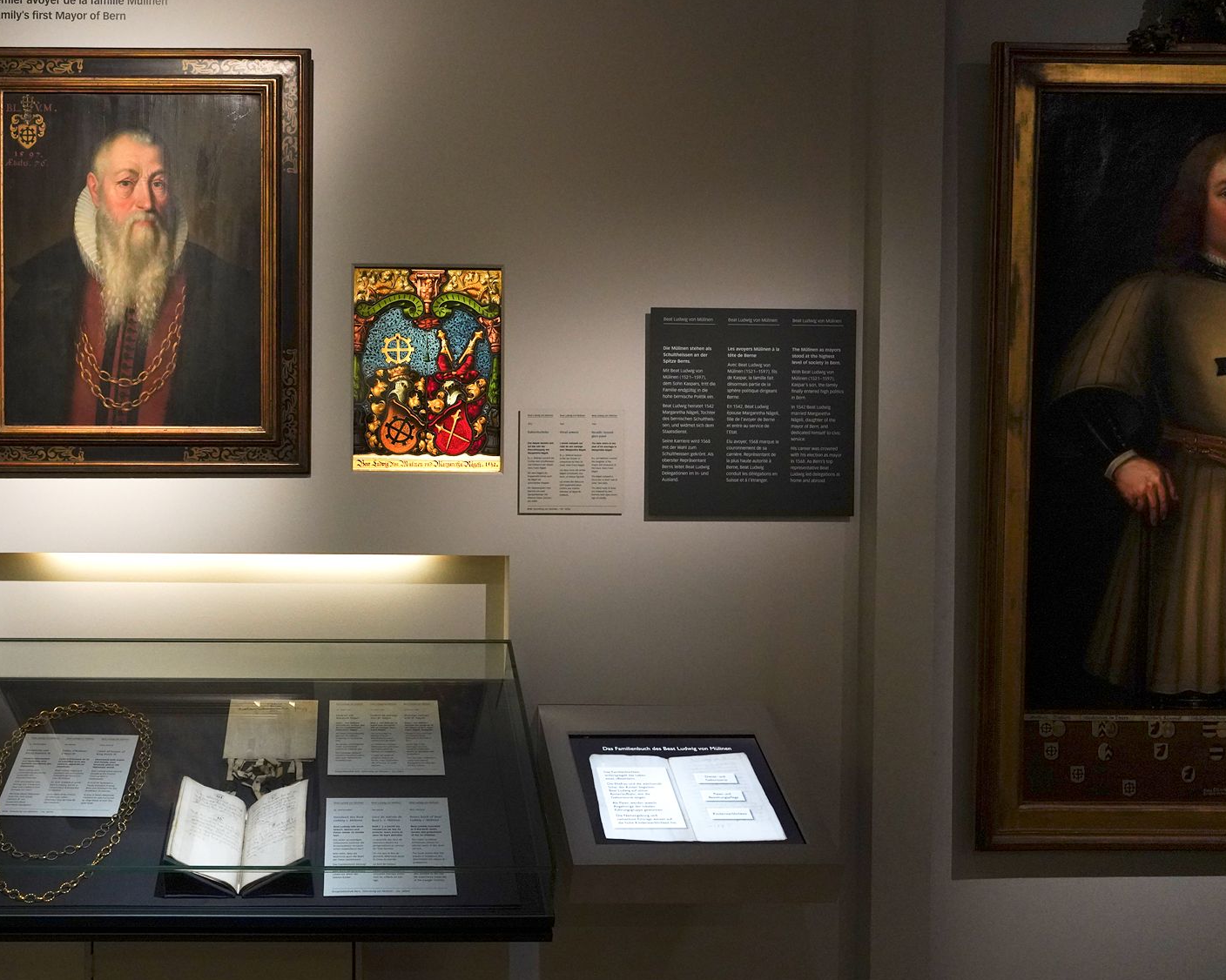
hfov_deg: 54.0
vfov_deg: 45.8
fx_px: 1161
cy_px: 464
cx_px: 364
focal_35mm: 32
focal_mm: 24
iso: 3200
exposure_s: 1/80
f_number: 4.5
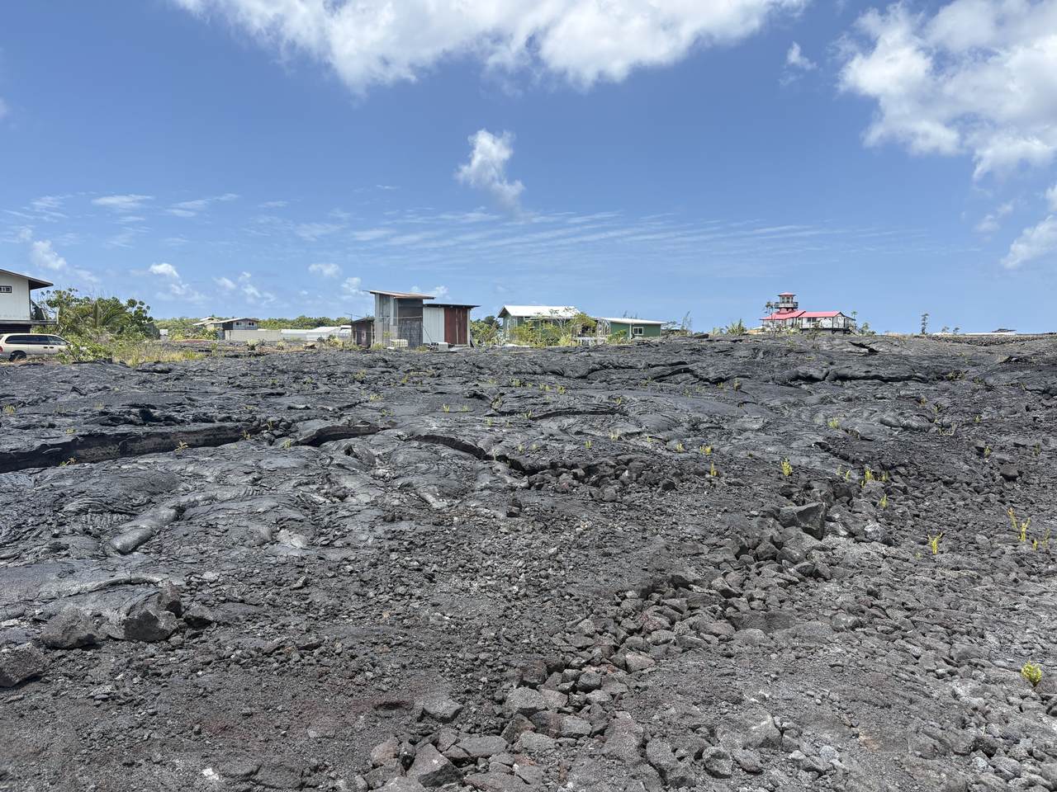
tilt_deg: -3.4
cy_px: 396
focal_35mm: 26
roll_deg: -1.8
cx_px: 528
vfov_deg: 53.1
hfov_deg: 67.3
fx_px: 794
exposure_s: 1/2865
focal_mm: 5.96
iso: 50
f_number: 1.6
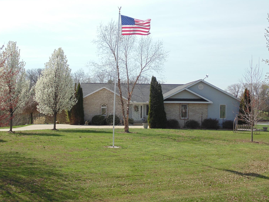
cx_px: 129
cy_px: 105
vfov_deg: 26.1
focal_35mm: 56
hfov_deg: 34.3
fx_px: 435
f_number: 3.9
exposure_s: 1/800
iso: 80
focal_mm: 9.5
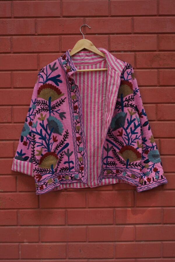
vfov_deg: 39.6
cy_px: 131
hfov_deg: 27.0
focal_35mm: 50
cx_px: 88
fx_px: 365
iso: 500
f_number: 7.1
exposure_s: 1/160
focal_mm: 50
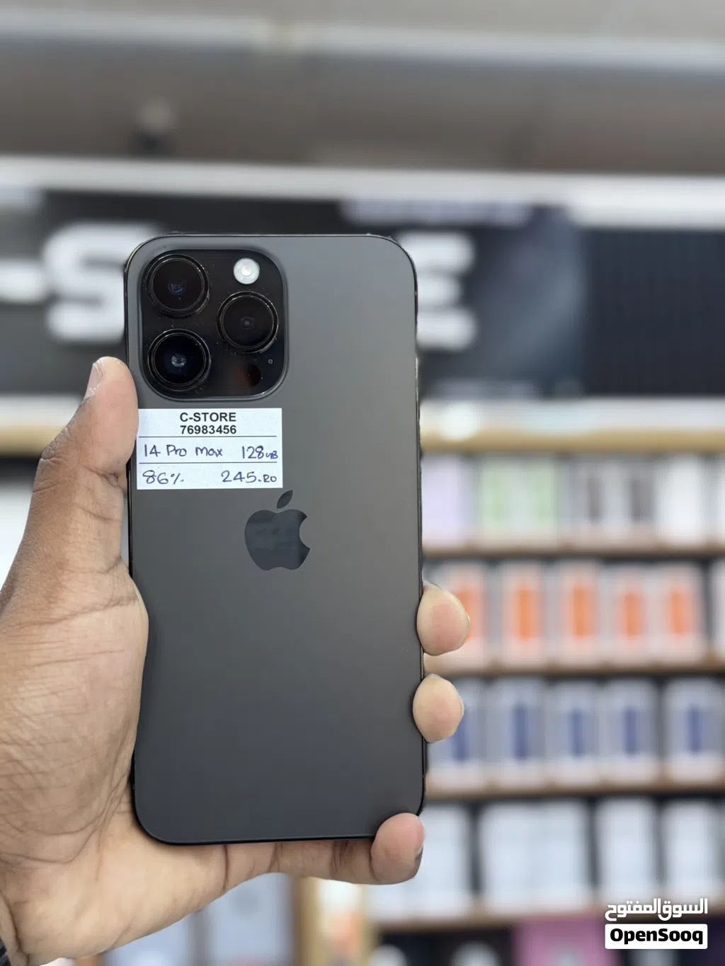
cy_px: 483
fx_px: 1340
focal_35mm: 48
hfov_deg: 30.3
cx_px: 362
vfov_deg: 39.7
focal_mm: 6.76
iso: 64
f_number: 1.78
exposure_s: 1/251
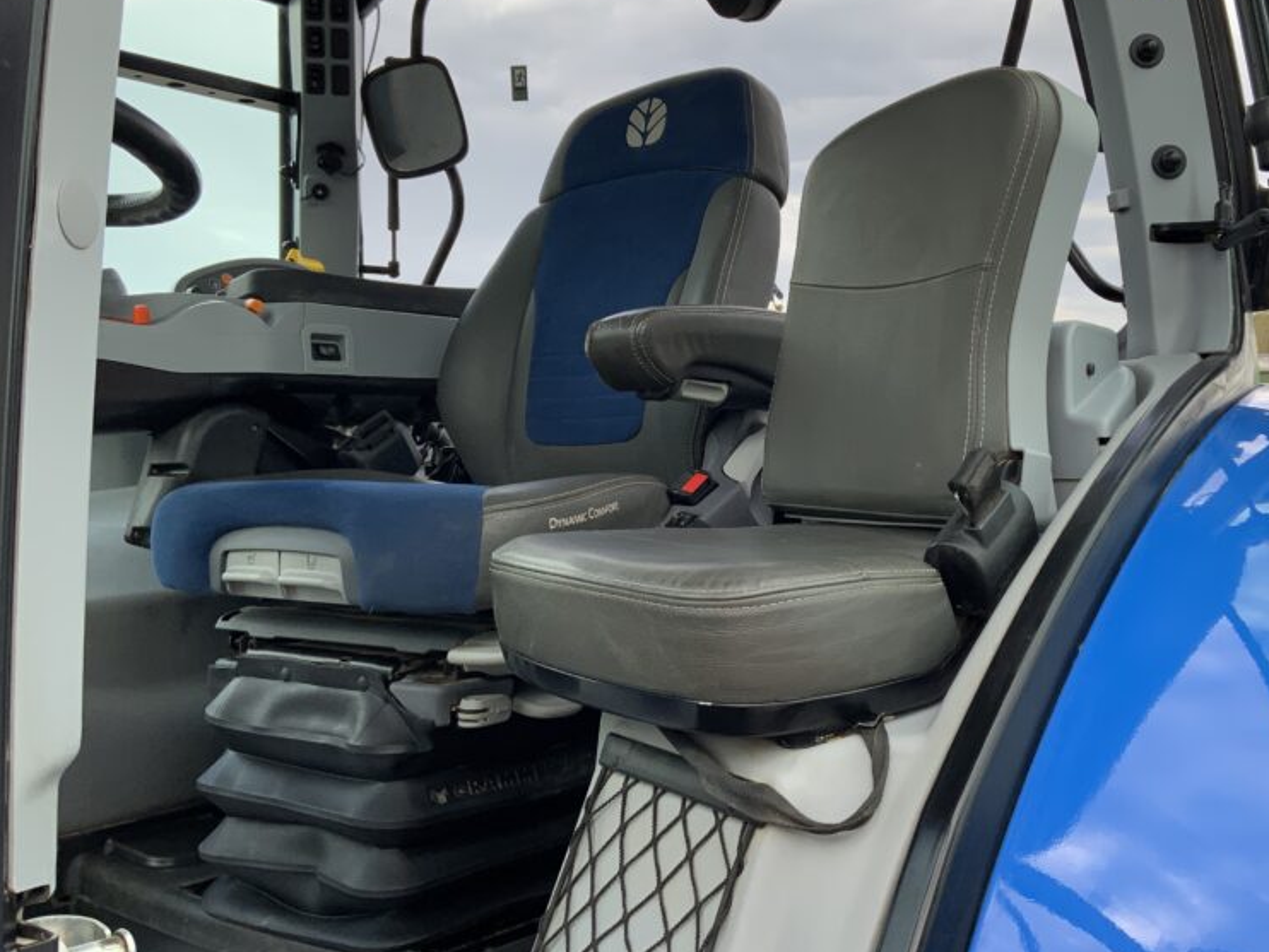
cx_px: 790
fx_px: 1467
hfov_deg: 46.4
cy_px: 357
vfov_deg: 35.8
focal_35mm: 40
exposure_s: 1/175
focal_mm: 3
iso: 16
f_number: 1.8
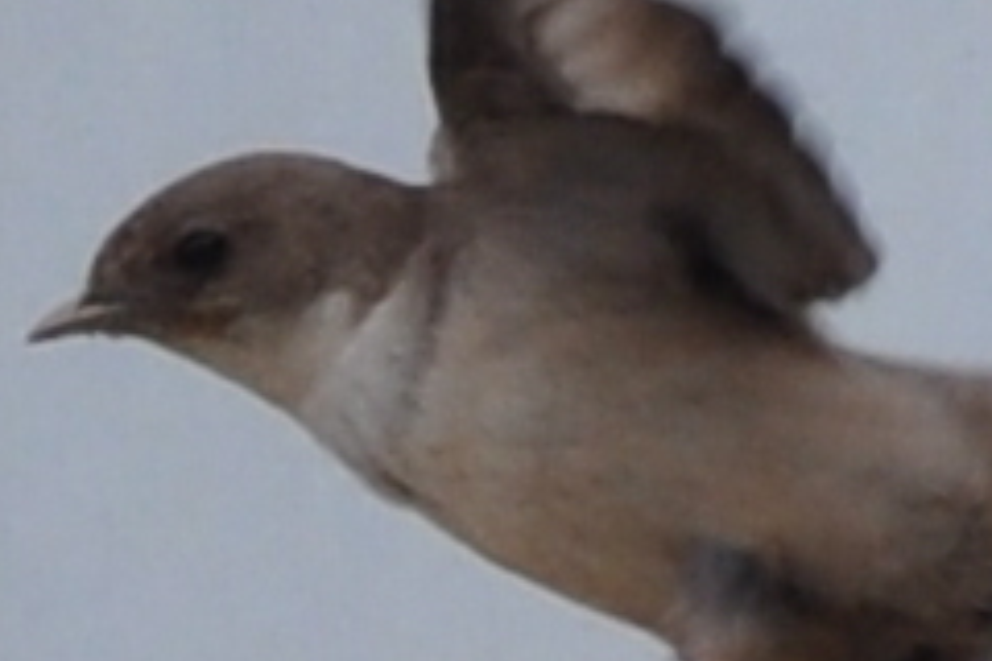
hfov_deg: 3.3
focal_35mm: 630
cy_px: 37
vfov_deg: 2.2
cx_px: -12
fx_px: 17359
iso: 250
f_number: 10
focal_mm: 105
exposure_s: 1/320
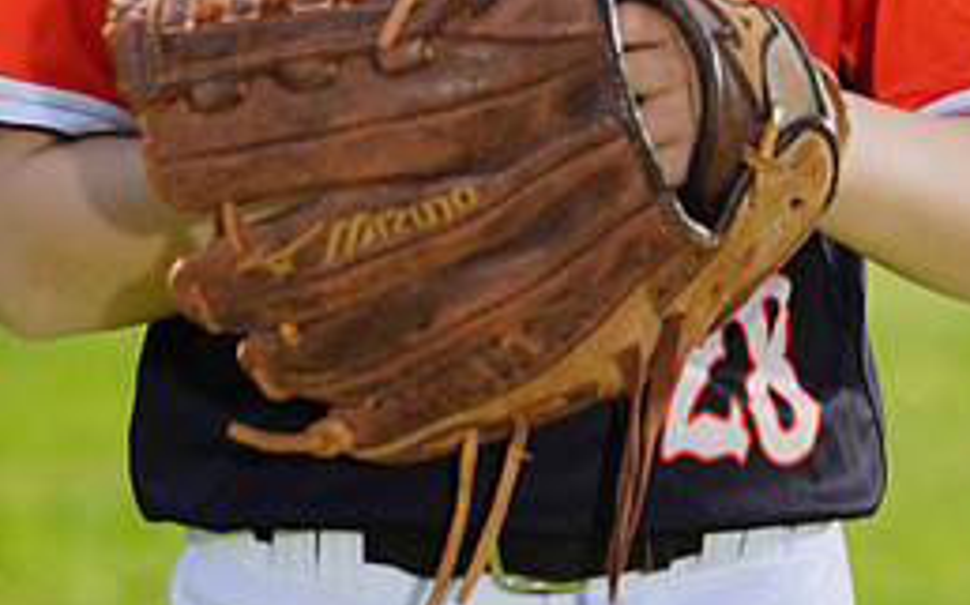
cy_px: -391
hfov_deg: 3.3
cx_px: 543
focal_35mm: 629
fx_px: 16621
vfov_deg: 2.1
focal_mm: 274
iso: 100
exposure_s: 1/250
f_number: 8
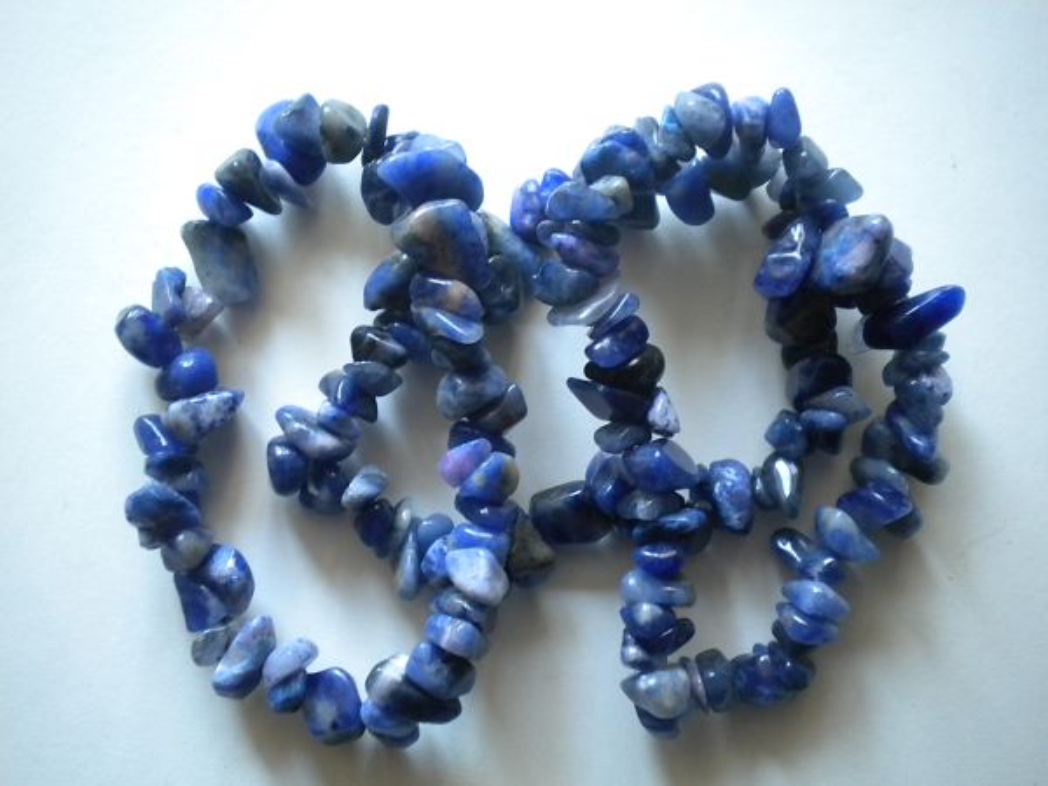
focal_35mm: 41
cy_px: 393
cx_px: 524
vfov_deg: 35.1
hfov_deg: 45.8
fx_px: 1241
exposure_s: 1/20.4
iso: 400
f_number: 3.5
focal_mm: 7.4
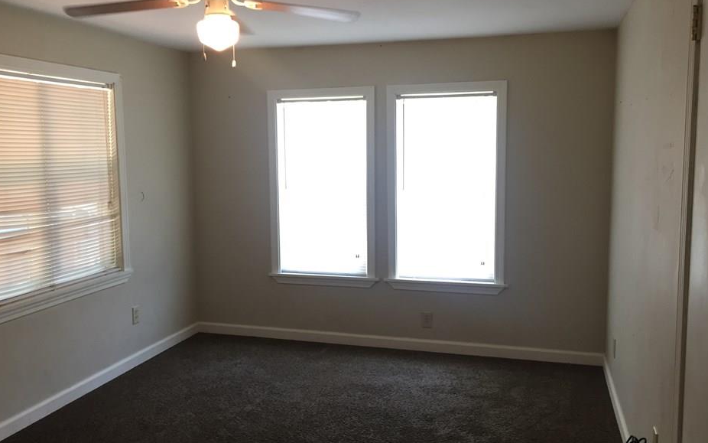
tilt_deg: -8.4
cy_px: 229
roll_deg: -0.6
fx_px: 656
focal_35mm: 34
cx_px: 339
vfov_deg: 37.3
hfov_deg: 56.7
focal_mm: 4.15
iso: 64
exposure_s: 1/30
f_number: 2.2
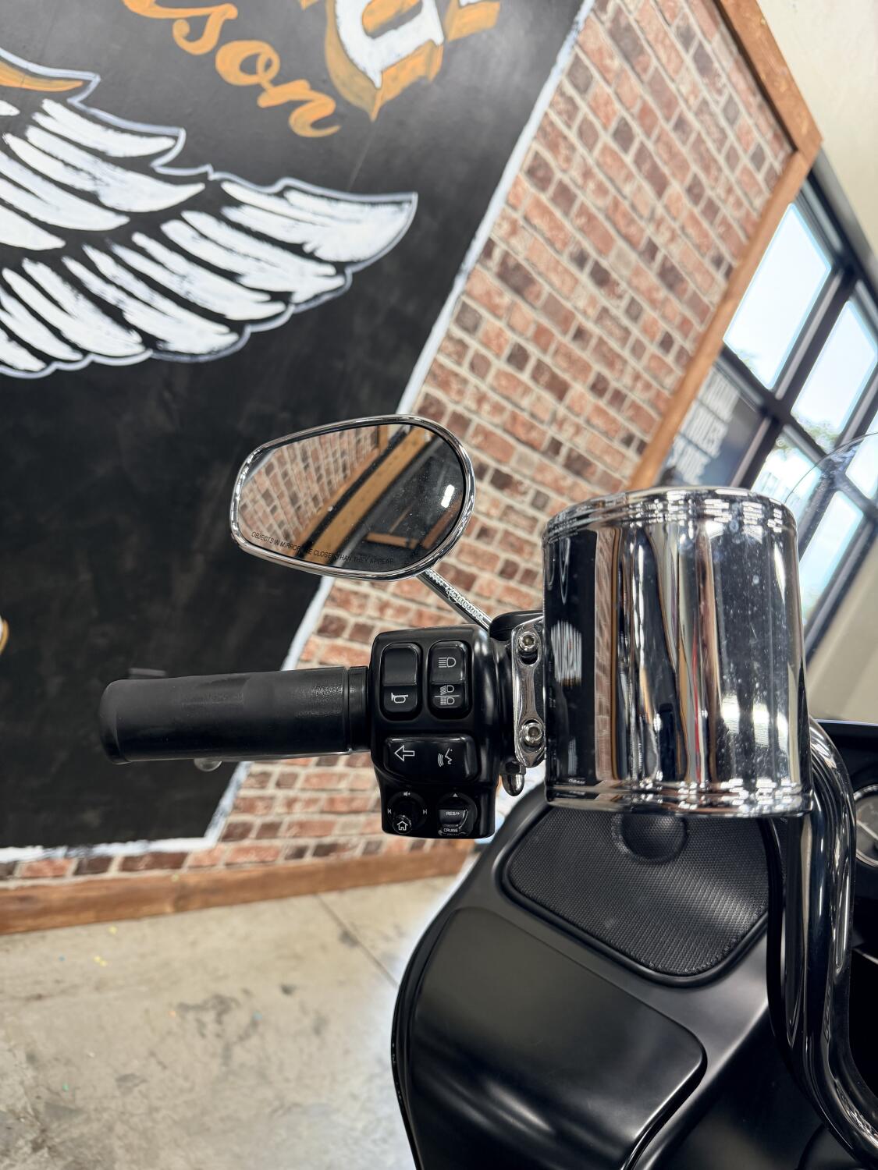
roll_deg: -25.1
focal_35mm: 24
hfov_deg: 56.8
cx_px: 439
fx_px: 812
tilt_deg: -7.8
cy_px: 585
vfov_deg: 71.6
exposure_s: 1/60
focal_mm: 6.76
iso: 200
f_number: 1.78
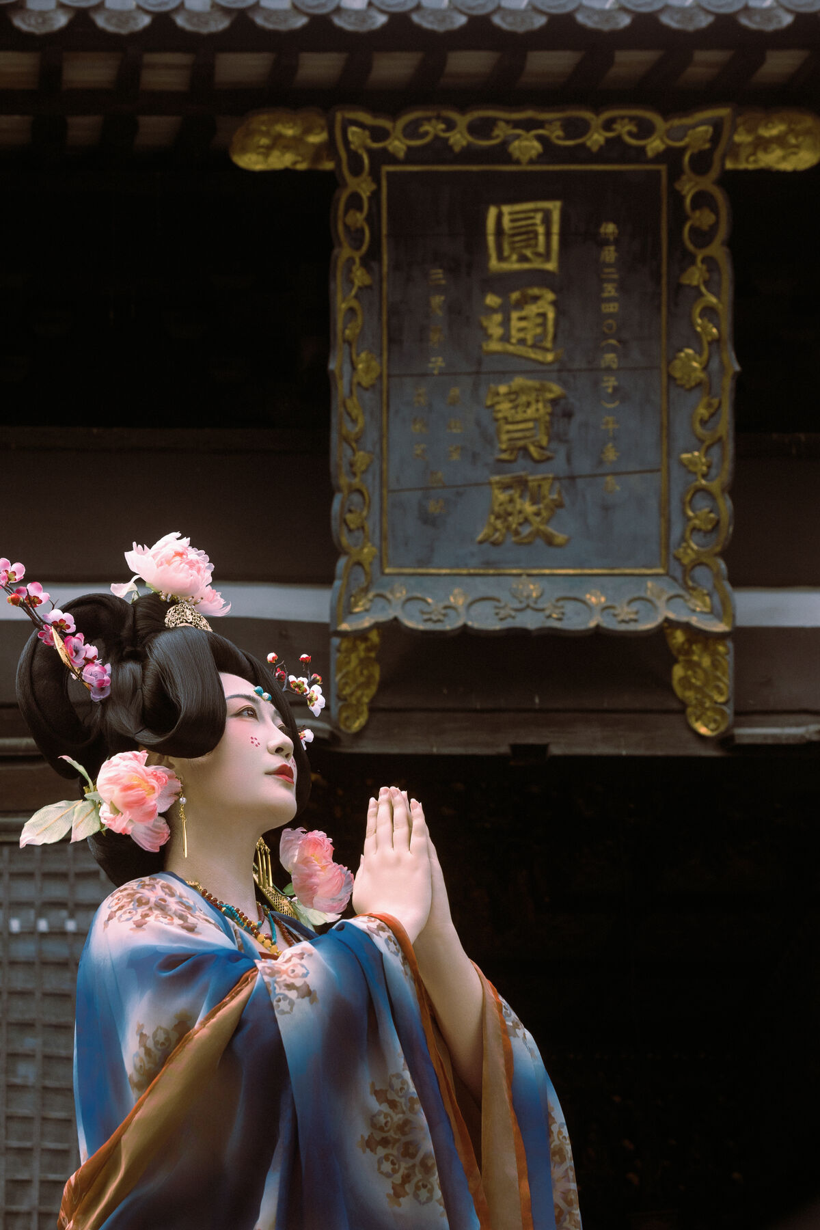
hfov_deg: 17.1
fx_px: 2733
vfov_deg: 25.4
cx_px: 410
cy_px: 615
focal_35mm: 80
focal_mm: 80
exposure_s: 1/400
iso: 500
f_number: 11
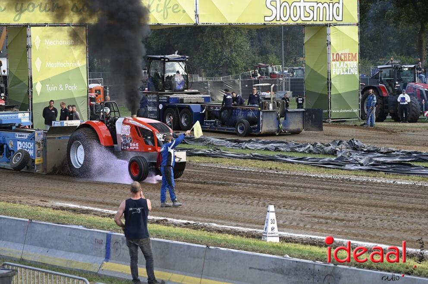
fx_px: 1603
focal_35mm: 135
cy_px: 142
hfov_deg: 15.2
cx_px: 214
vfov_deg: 10.1
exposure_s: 1/400
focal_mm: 135
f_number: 4.8
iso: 320
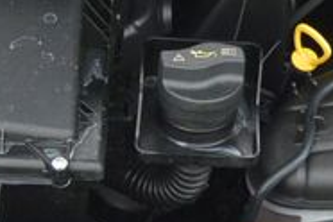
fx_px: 1378
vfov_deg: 9.1
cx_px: 124
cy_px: 253
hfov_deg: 13.8
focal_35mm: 149
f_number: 3.5
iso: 200
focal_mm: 10
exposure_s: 1/160
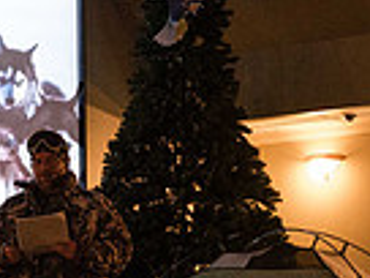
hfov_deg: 13.0
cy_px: 218
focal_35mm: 149
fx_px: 1593
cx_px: -24
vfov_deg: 9.9
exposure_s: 1/100
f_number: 5
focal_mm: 35
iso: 6400
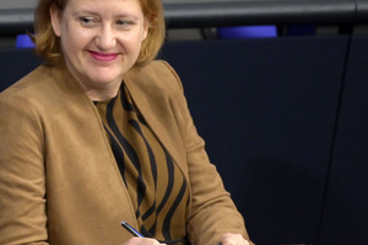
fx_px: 7676
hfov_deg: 2.7
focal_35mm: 751
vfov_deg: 1.8
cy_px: 108
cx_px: 106
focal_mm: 500
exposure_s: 1/320
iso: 10000
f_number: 5.6
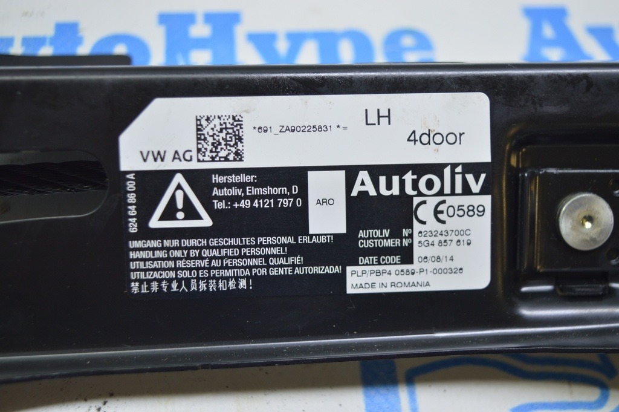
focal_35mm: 51
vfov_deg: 26.4
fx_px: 876
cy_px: 206
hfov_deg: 38.9
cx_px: 310
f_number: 4.5
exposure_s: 1/40
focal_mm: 34
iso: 400
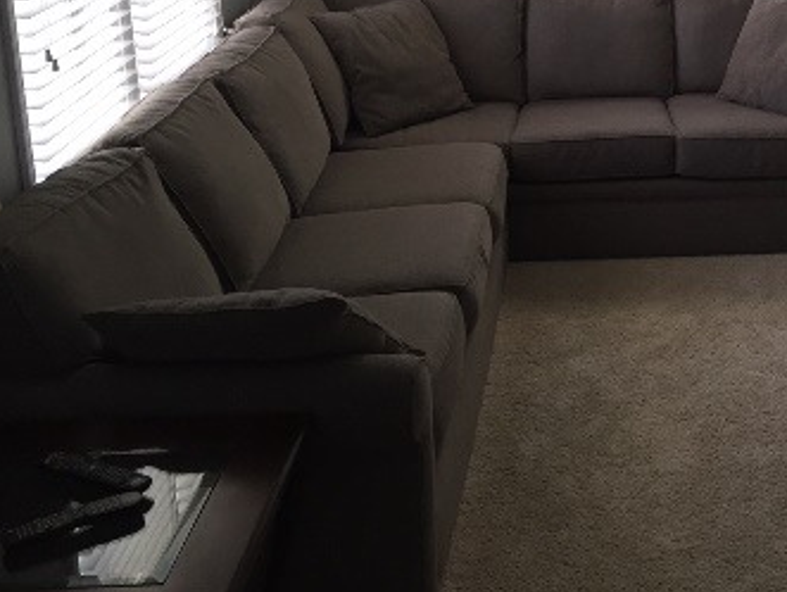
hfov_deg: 32.8
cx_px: 685
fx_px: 1275
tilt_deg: -15.0
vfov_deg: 25.4
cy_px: 64
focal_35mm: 56
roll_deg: -1.1
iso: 80
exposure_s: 1/30
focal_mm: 4.15
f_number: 2.2
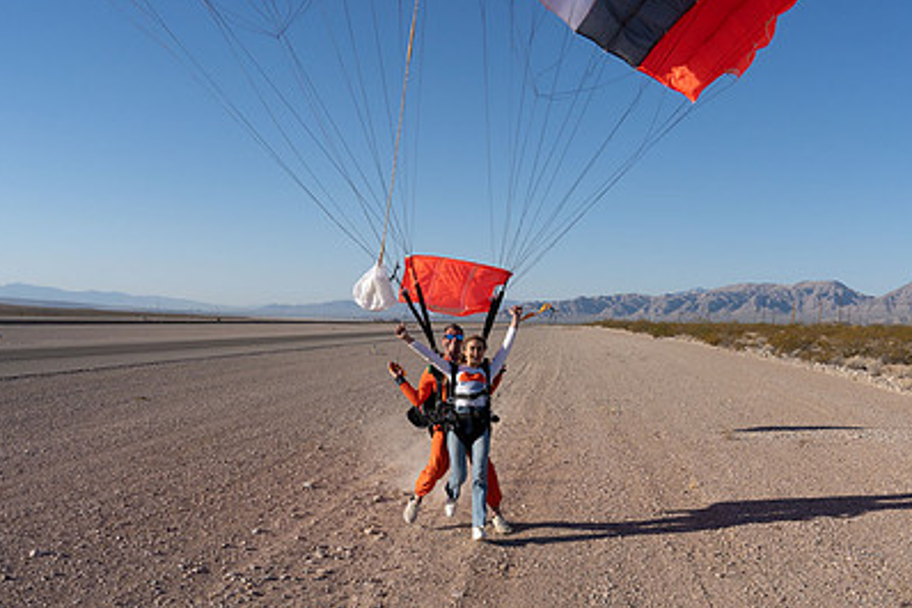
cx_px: 483
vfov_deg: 37.8
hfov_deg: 54.4
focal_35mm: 35
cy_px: 345
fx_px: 886
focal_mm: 24
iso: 800
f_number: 10
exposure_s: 1/2000
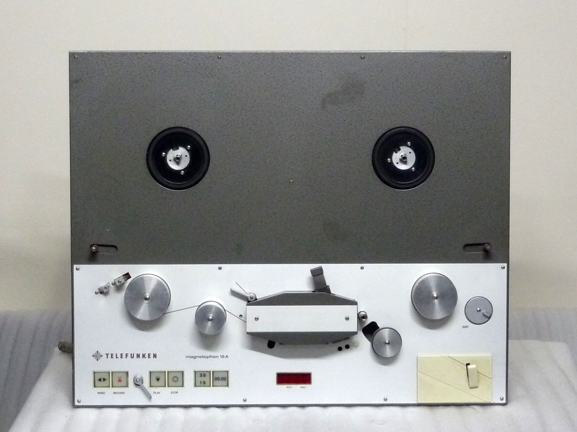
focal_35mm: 87
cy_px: 216
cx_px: 288
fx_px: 1450
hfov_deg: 22.5
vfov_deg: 17.0
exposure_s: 1/30
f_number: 3.8
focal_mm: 7.9
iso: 400
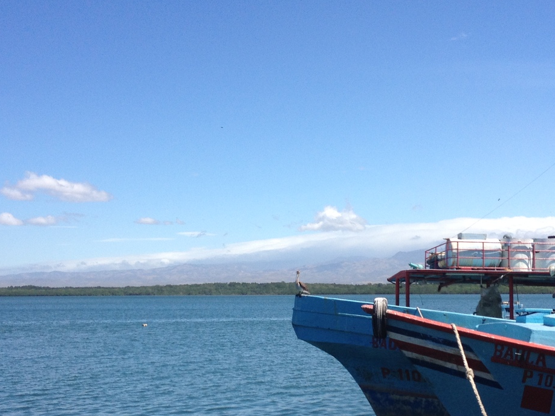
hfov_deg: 31.6
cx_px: 307
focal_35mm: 61
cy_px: 272
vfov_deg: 23.9
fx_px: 978
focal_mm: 4.28
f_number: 2.4
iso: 50
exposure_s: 1/1905
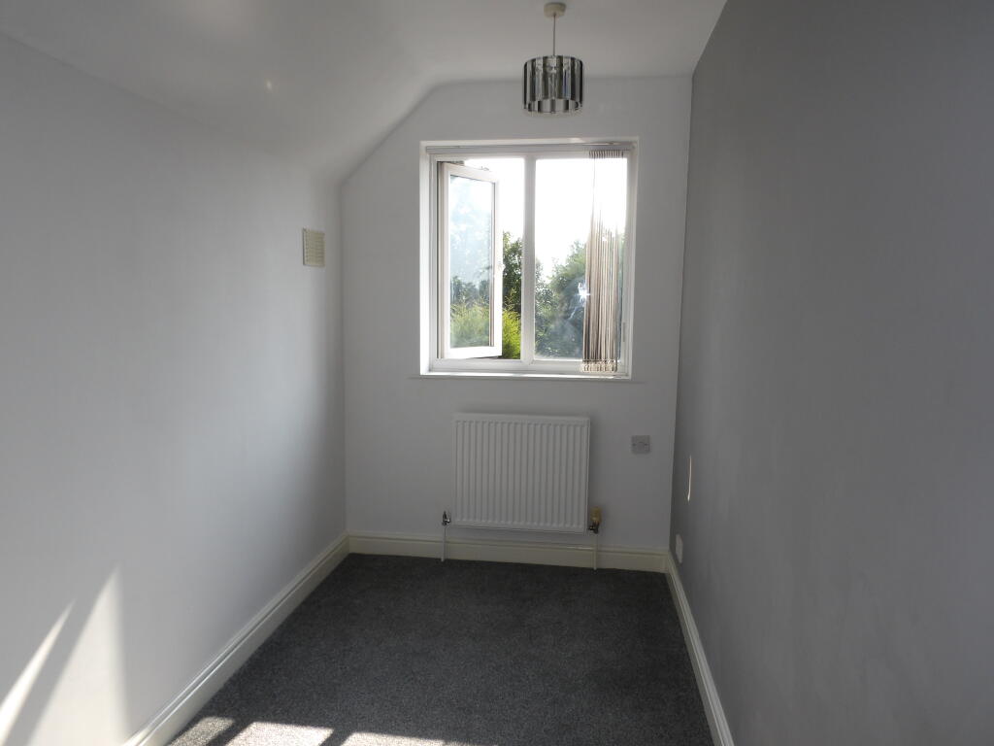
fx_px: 689
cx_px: 497
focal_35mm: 24
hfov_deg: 71.6
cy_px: 373
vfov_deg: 56.8
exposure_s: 1/130
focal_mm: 4.3
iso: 100
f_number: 4.1
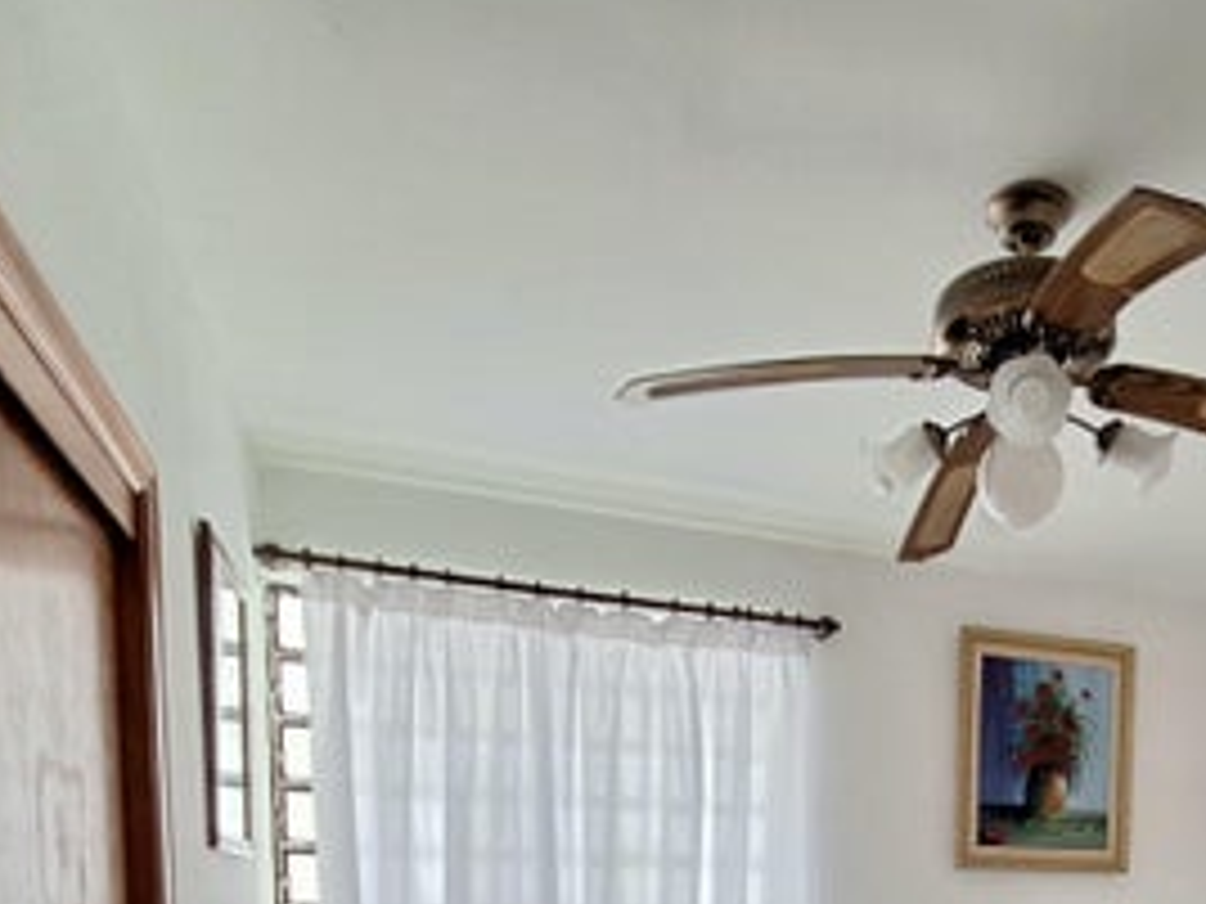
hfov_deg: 55.9
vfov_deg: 36.6
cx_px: 882
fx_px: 1080
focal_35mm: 31
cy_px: 1048
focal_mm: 1.74
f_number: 2.2
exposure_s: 1/24
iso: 160
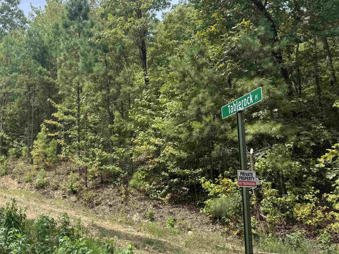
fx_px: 382
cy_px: 133
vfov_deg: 36.8
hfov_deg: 46.7
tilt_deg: +12.6
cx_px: 99
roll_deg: -0.2
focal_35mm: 39
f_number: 1.78
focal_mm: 6.76
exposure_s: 1/1721
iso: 80
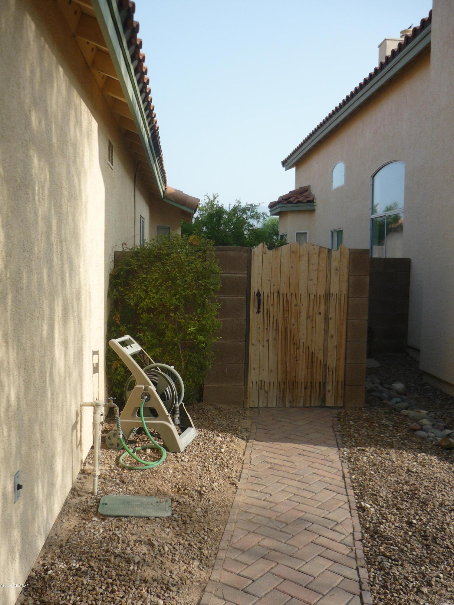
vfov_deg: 55.4
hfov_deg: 42.9
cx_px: 227
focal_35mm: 33
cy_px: 302
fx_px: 577
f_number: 2.8
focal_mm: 5.5
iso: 100
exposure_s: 1/800
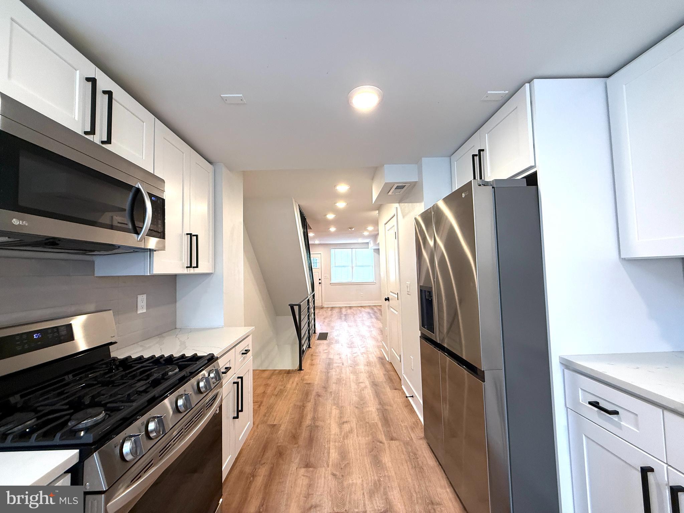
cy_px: 256
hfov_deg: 102.1
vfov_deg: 85.7
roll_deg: +1.1
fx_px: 277
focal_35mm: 14
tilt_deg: +3.9
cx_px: 342
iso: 250
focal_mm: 2.22
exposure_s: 1/120
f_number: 2.2
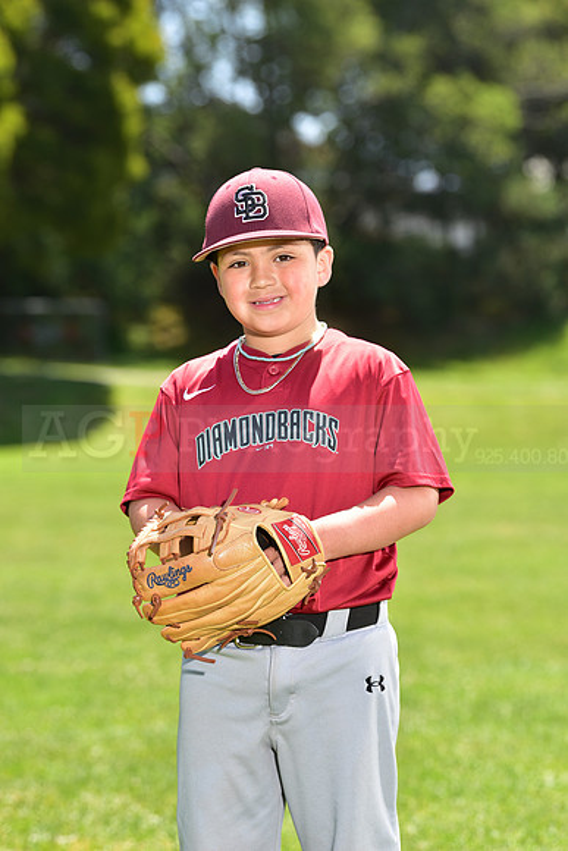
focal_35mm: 135
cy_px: 426
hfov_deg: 10.2
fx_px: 3193
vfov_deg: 15.2
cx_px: 284
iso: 80
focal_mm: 135
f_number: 5
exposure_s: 1/200
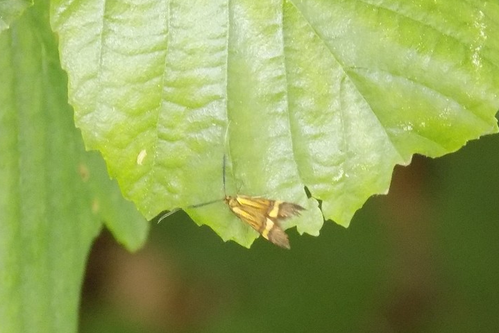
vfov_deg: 3.5
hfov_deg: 5.3
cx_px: 255
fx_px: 5422
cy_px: 215
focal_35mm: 391
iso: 400
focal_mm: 56.4
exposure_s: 1/25
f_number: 5.9
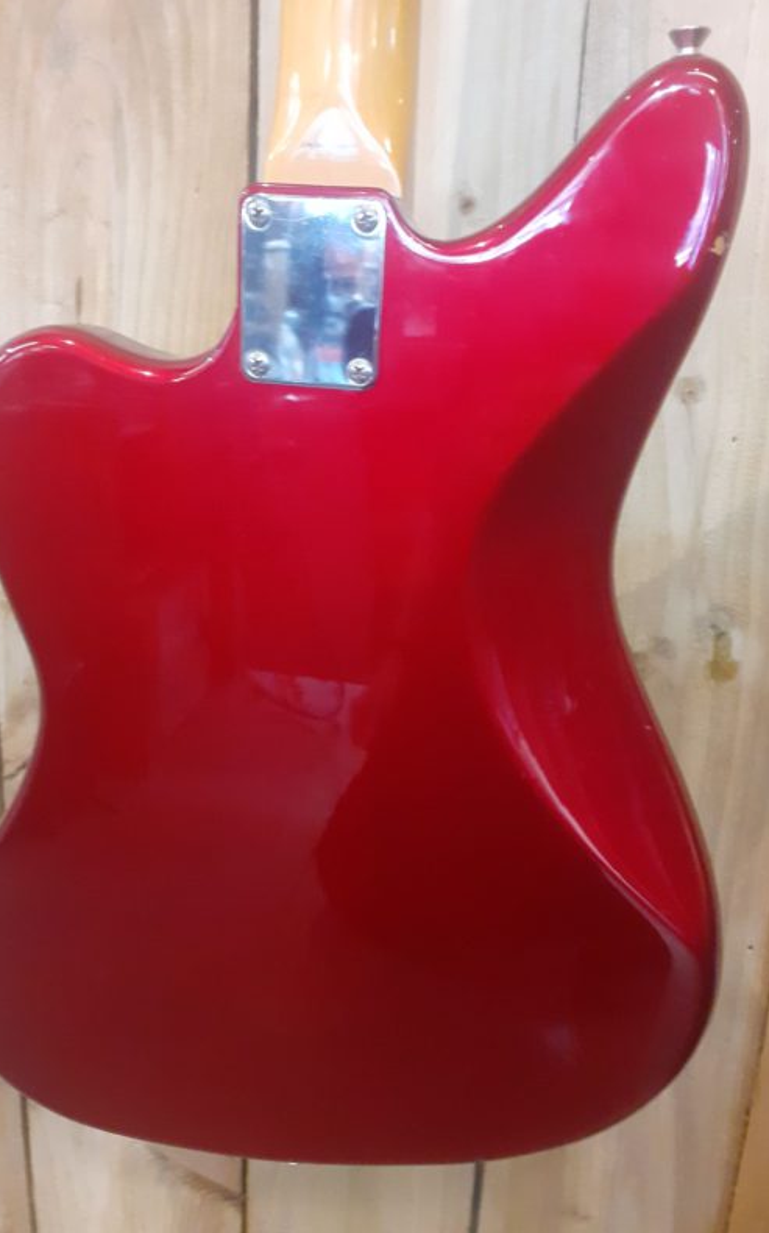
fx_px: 974
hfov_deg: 43.1
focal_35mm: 29
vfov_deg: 64.7
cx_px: 368
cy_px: 612
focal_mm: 3.6
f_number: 1.9
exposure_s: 1/20
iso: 500
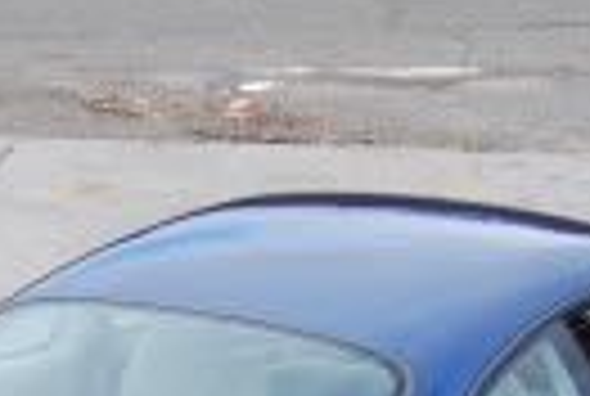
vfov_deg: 6.2
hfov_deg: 9.3
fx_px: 3614
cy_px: 648
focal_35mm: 220
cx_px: 191
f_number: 5.6
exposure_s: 1/125
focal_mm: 30
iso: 100
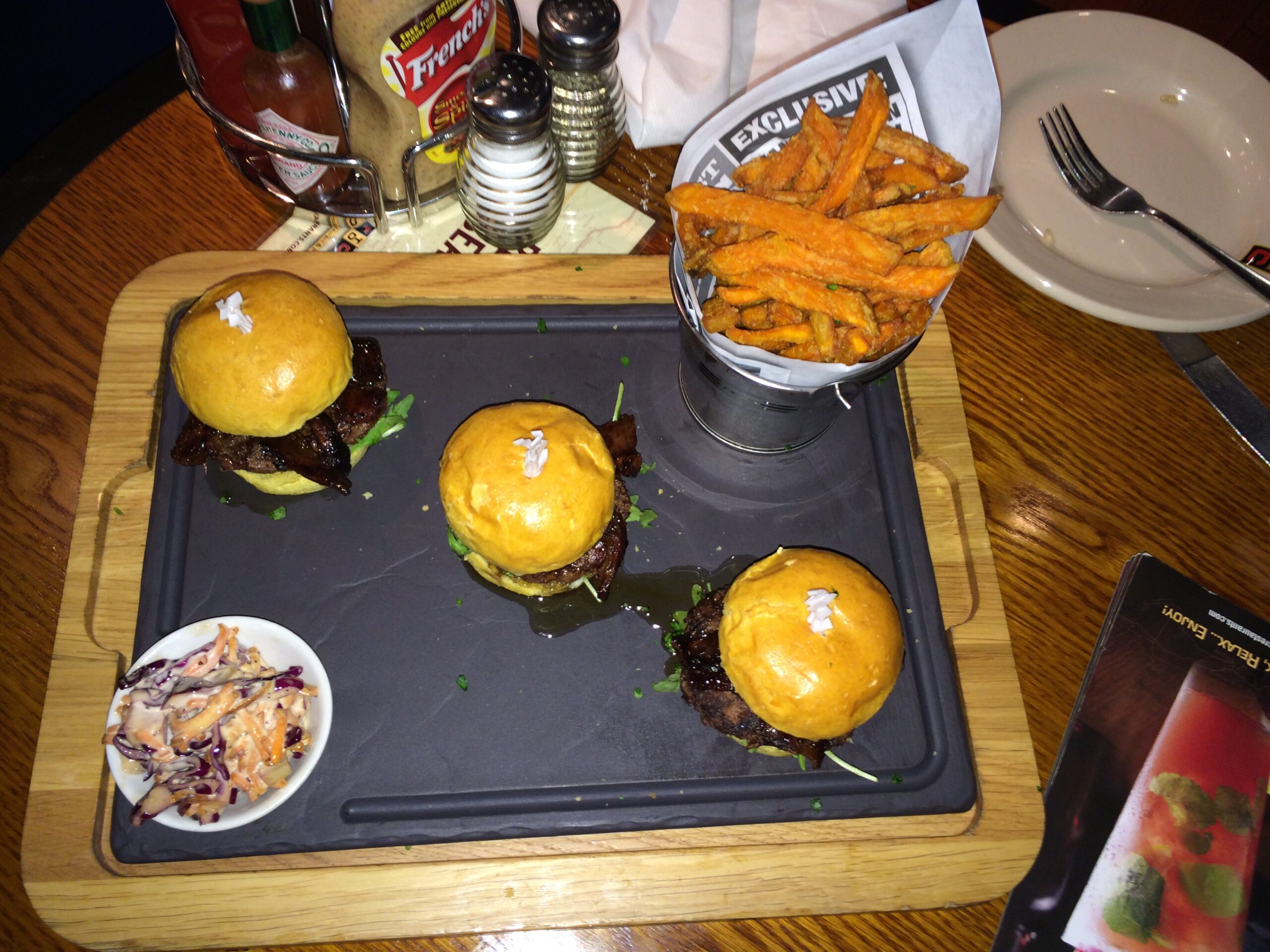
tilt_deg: -64.6
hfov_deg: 61.7
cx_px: 635
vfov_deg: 48.2
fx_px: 1064
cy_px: 476
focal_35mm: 29
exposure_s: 1/30
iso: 64
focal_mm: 4.15
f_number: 2.2
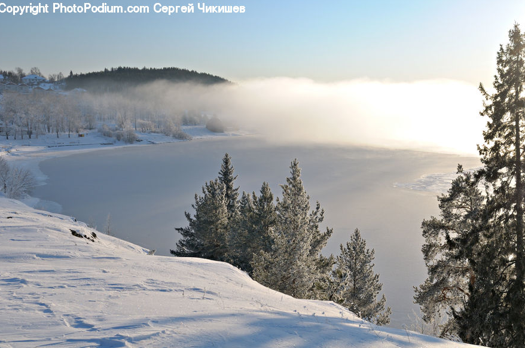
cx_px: 267
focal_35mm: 42
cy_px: 173
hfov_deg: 47.0
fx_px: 604
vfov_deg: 32.1
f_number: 7.1
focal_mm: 27
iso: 200
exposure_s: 1/250
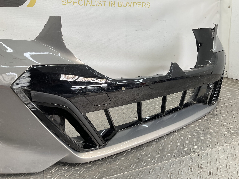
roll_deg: +0.9
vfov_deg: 48.2
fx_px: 200
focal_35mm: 29
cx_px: 120
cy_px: 90
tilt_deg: -14.9
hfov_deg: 61.7
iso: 16
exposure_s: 1/118
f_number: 1.8
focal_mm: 3
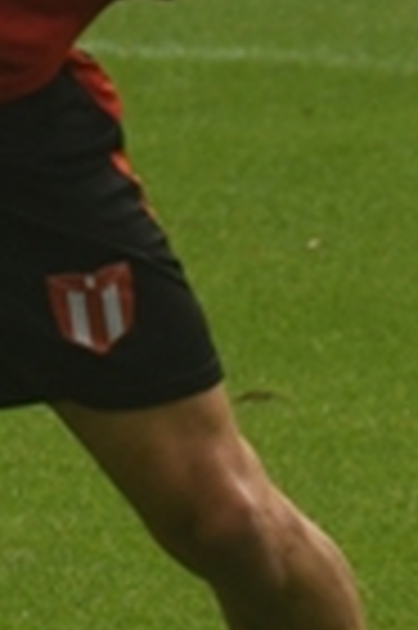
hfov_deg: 0.8
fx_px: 29906
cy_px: 238
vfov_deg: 1.2
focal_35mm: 1713
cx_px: -218
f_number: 14
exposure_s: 1/640
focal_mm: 200
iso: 800
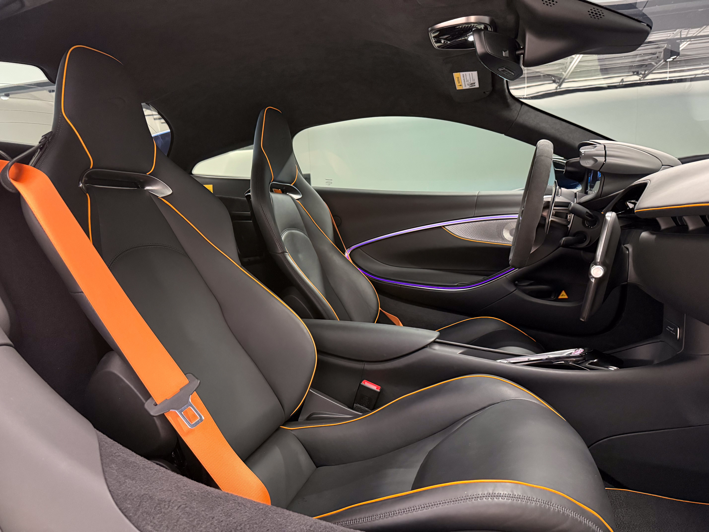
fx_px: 492
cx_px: 354
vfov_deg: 56.8
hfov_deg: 71.6
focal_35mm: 24
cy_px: 266
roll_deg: +2.9
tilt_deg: -5.6
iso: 1000
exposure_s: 1/40
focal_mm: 6.76
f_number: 1.78
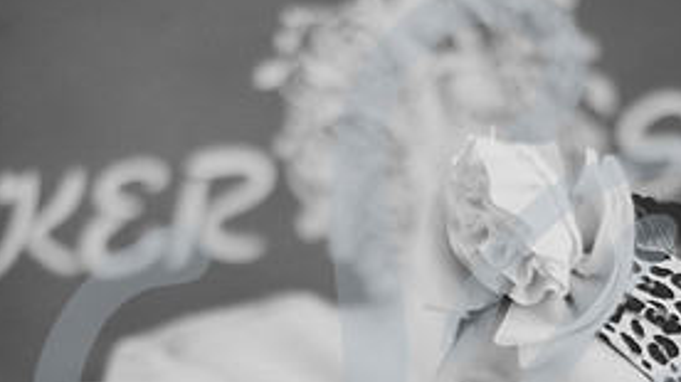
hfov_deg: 19.4
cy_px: 445
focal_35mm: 110
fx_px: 1986
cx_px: 422
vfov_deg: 10.8
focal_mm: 50
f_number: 1.8
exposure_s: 1/125
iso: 1250
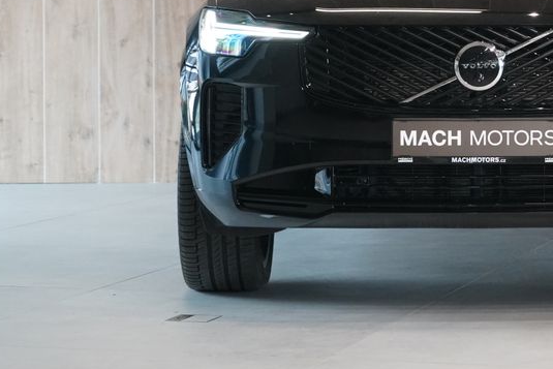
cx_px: 471
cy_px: 23
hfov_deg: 15.2
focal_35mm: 134
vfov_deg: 10.2
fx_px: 2059
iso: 6400
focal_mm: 70
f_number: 5.6
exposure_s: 1/160
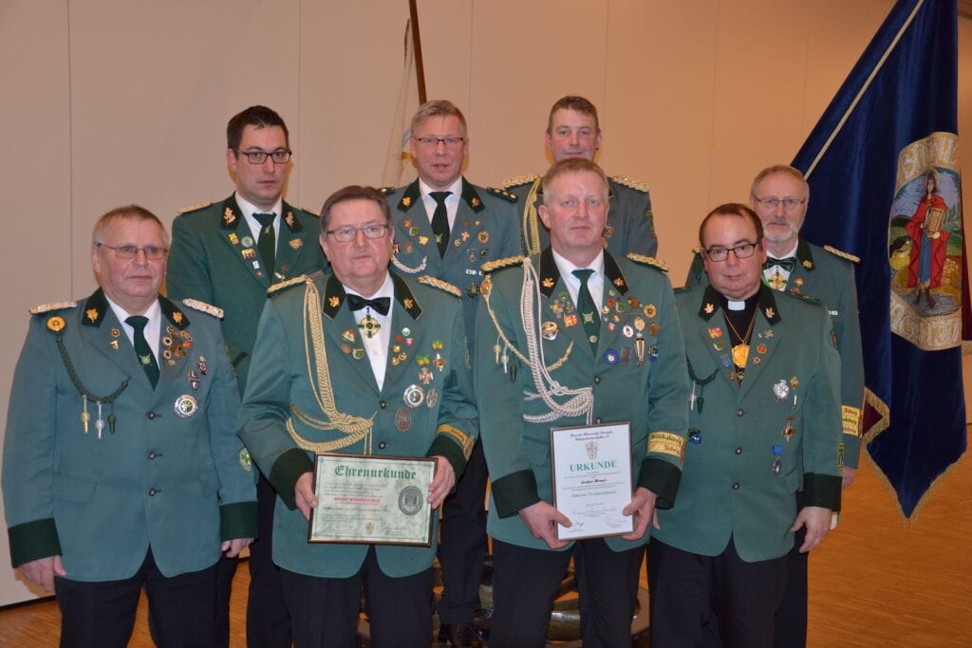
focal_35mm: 45
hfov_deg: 43.6
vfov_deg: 29.9
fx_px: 1215
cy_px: 324
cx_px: 486
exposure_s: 1/30
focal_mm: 30
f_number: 4.2
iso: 400
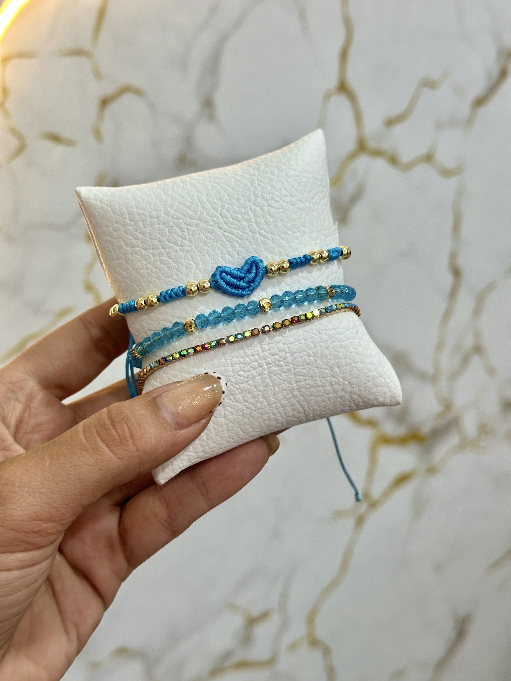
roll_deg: -2.0
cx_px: 256
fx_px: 945
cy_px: 340
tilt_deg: -17.9
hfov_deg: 30.3
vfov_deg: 39.7
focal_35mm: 48
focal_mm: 6.86
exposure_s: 1/60
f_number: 1.78
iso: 100
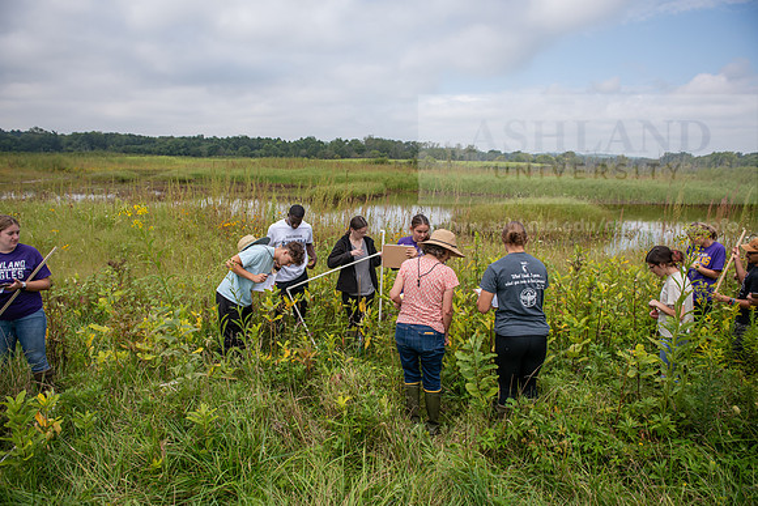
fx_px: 505
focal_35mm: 24
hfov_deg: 73.7
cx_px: 379
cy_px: 253
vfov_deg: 53.2
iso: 125
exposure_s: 1/640
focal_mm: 24
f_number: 4
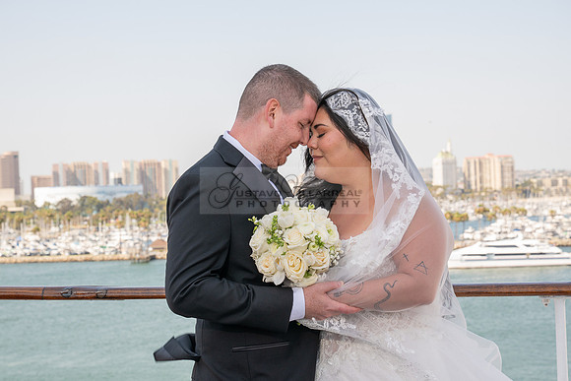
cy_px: 190
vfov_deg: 19.5
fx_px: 1110
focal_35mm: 70
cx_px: 286
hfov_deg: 28.8
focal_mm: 70
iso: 200
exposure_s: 1/200
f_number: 9
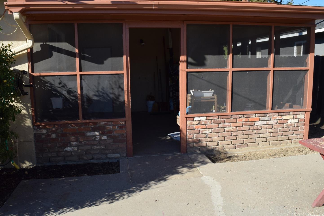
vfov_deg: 46.4
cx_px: 161
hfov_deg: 65.5
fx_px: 252
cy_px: 107
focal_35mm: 28
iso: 400
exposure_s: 1/400
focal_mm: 18
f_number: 10
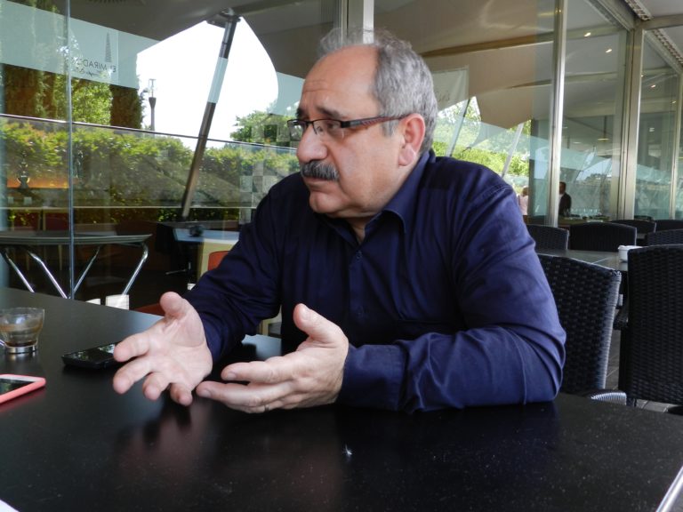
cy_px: 256
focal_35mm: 32
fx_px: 631
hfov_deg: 56.8
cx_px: 342
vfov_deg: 44.2
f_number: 3.7
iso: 160
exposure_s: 1/50
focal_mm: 5.6
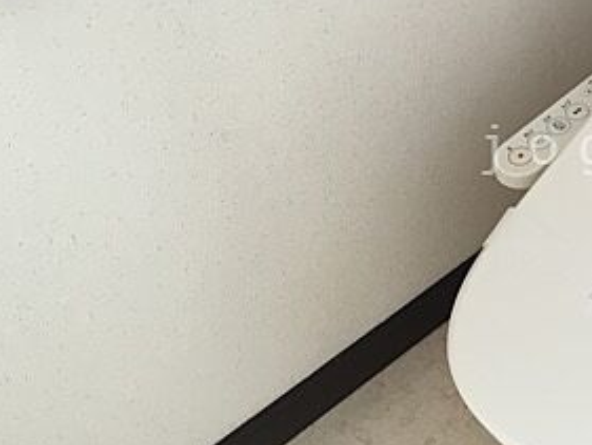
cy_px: 150
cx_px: 626
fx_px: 1129
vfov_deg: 22.2
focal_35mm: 66
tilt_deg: -43.6
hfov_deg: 27.3
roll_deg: +0.4
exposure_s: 1/30
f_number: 2.2
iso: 50
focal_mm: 4.15
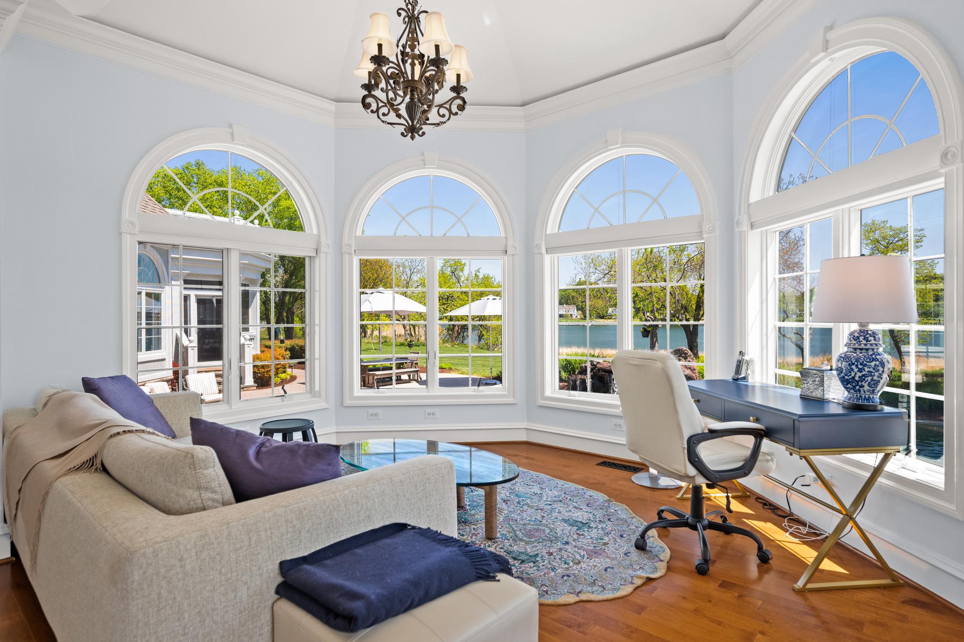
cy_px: 321
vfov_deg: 64.5
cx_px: 482
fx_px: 509
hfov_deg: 86.9
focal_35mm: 19
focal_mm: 19
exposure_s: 1/60
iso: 800
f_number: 4
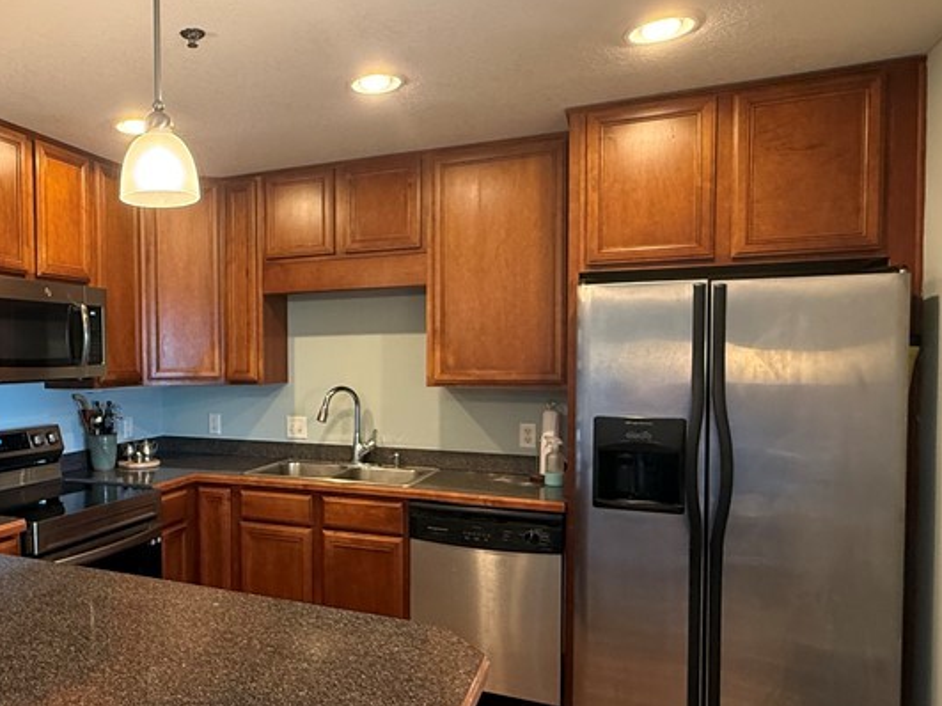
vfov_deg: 51.3
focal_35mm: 27
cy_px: 387
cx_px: 266
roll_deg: +0.1
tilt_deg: -2.7
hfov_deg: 62.5
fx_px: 735
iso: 400
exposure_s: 1/60
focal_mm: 2.22
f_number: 2.2
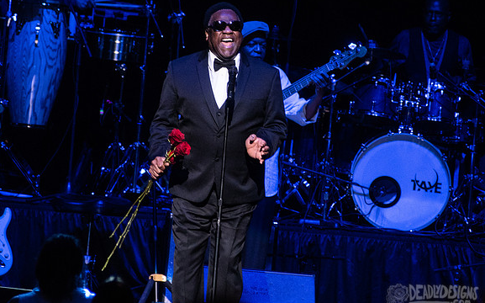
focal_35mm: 383
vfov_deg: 3.4
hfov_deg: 5.5
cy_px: 55
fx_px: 5060
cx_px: 268
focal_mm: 200
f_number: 4
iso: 3200
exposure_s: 1/400
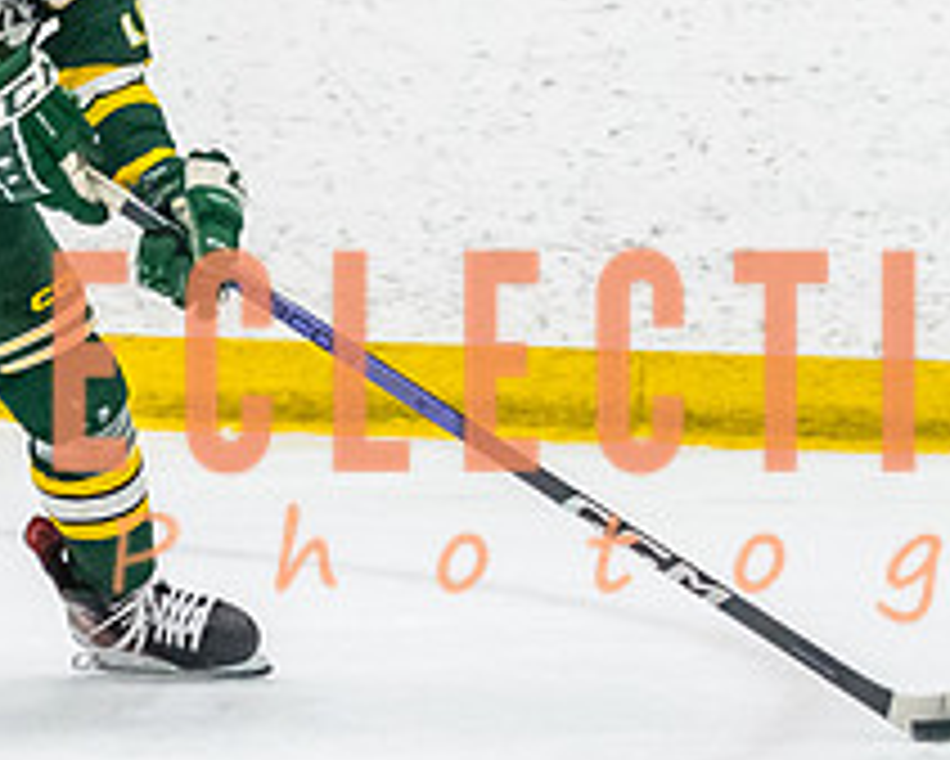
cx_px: 347
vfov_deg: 3.1
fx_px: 14121
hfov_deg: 3.9
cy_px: 396
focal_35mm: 502
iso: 4000
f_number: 2.8
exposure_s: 1/800
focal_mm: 90
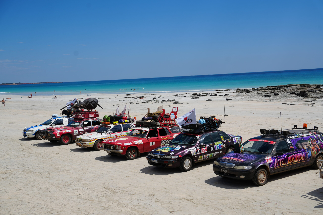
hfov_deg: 45.4
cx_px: 162
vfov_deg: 31.2
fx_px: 386
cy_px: 108
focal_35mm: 43
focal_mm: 43
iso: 100
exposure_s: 1/1600
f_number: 5.6
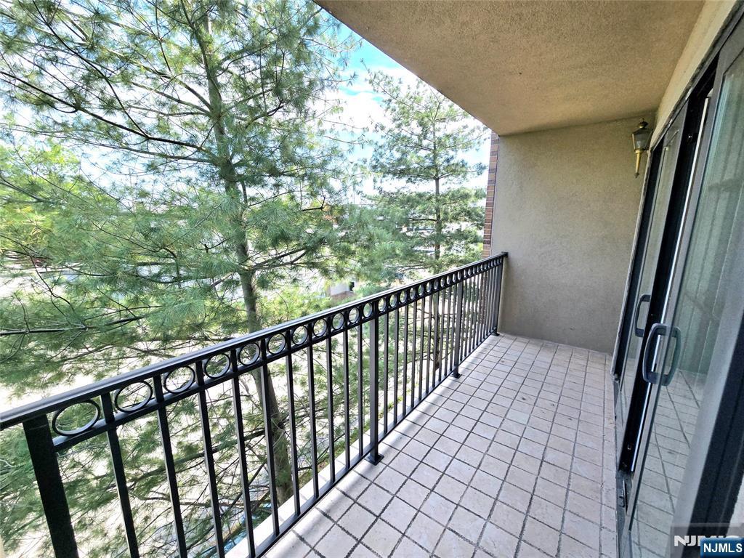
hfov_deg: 106.2
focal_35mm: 13
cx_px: 372
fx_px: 279
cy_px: 279
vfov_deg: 89.9
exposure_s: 1/526
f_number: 2.2
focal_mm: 2.2
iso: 50
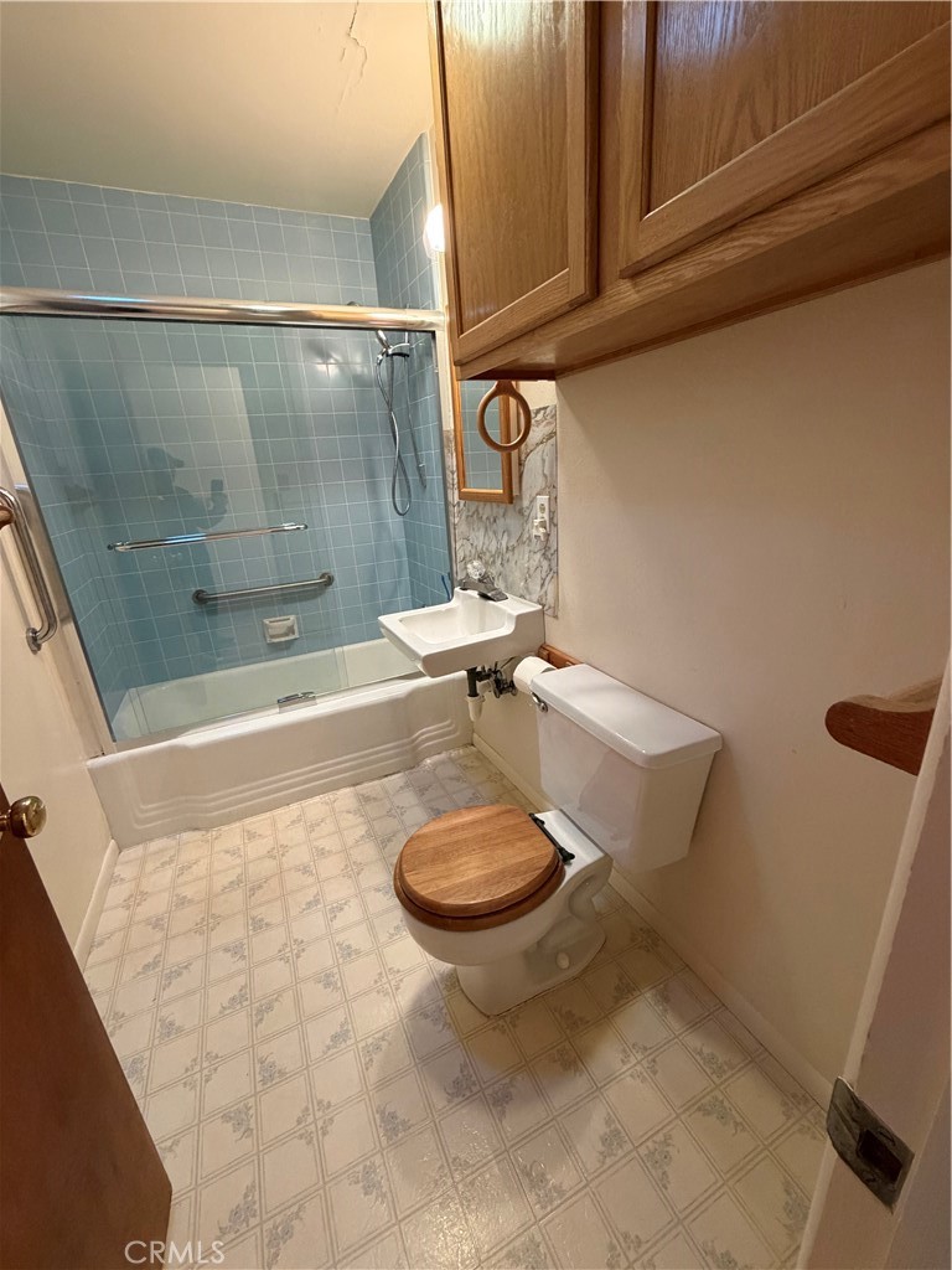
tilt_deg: -17.3
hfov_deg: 85.7
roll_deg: +3.7
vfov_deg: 102.1
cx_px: 476
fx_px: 513
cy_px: 635
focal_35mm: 14
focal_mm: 2.22
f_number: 2.2
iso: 400
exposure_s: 1/60
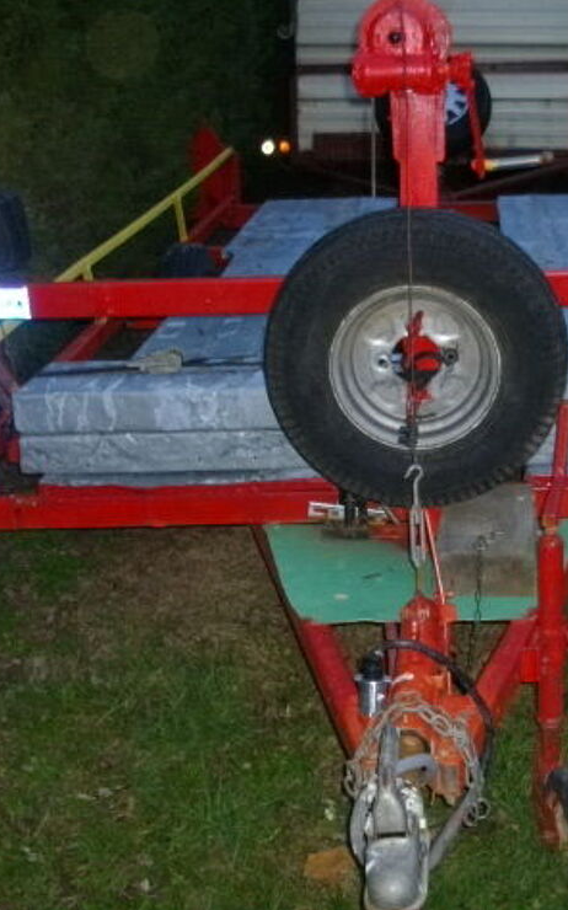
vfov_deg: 38.2
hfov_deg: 24.1
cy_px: 451
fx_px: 1314
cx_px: 446
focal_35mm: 53
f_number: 2.8
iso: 200
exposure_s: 1/30
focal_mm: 6.2
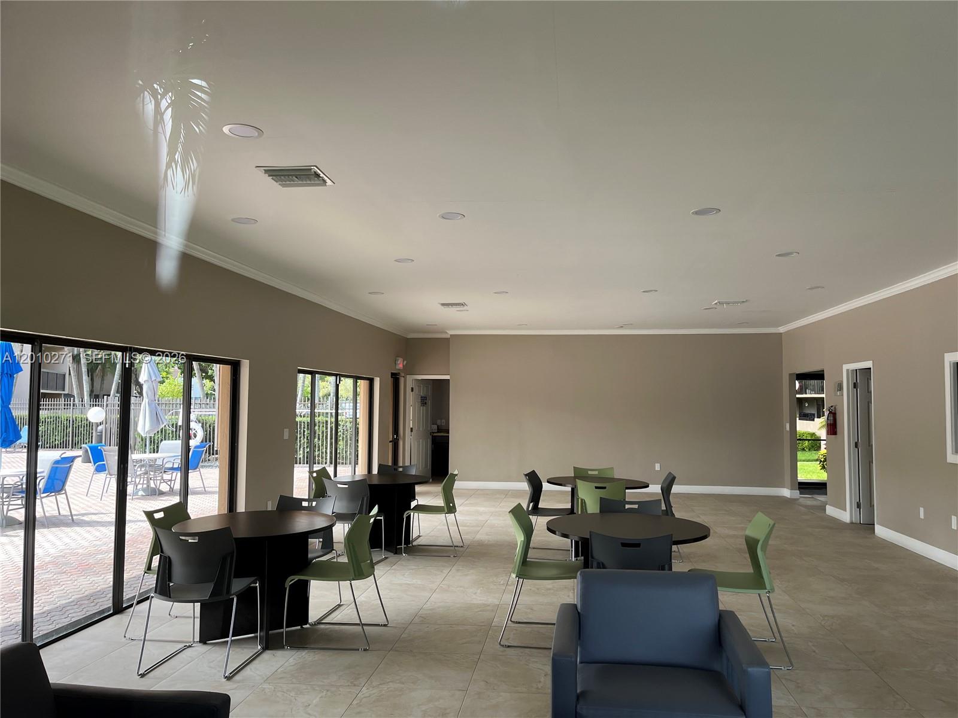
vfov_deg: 53.1
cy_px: 359
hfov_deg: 67.3
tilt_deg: +3.5
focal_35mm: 26
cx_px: 479
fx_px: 720
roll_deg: +0.3
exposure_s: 1/258
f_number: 1.6
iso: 50
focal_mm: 5.1
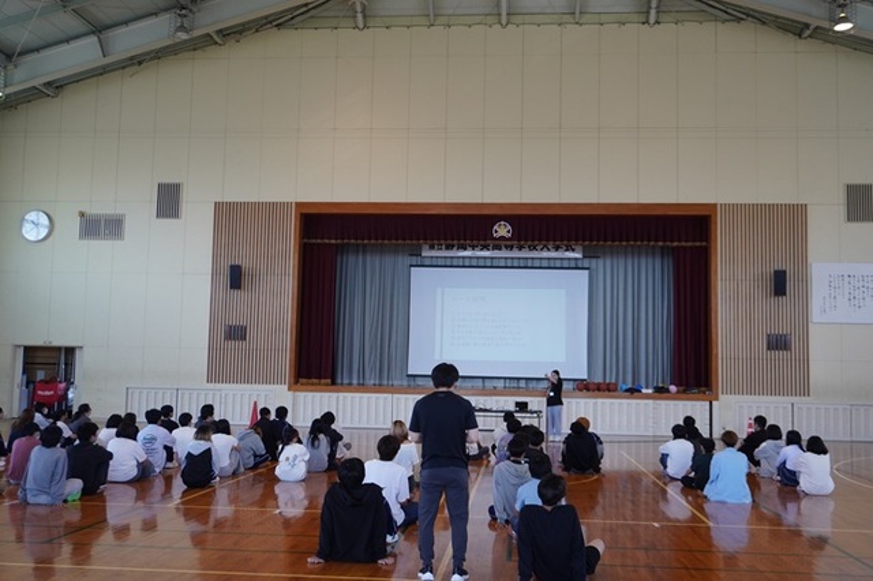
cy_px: 290
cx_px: 436
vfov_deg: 36.8
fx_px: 873
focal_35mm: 36
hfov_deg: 53.2
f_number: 4.5
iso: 640
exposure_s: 1/160
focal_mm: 24
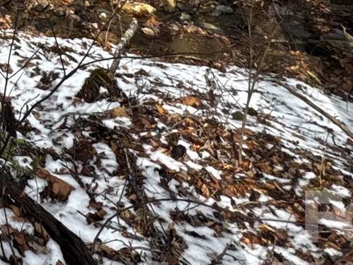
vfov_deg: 18.0
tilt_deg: -4.3
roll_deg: +1.1
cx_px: -225
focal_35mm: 61
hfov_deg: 23.0
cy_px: -239
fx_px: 622
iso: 40
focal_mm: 2.22
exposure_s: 1/435
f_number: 2.2
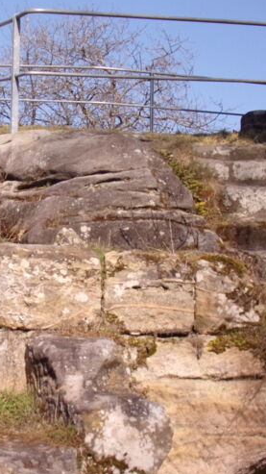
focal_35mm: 69
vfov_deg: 30.6
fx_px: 866
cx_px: 23
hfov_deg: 17.2
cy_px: 213
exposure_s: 1/550
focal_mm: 7
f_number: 3.9
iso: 80
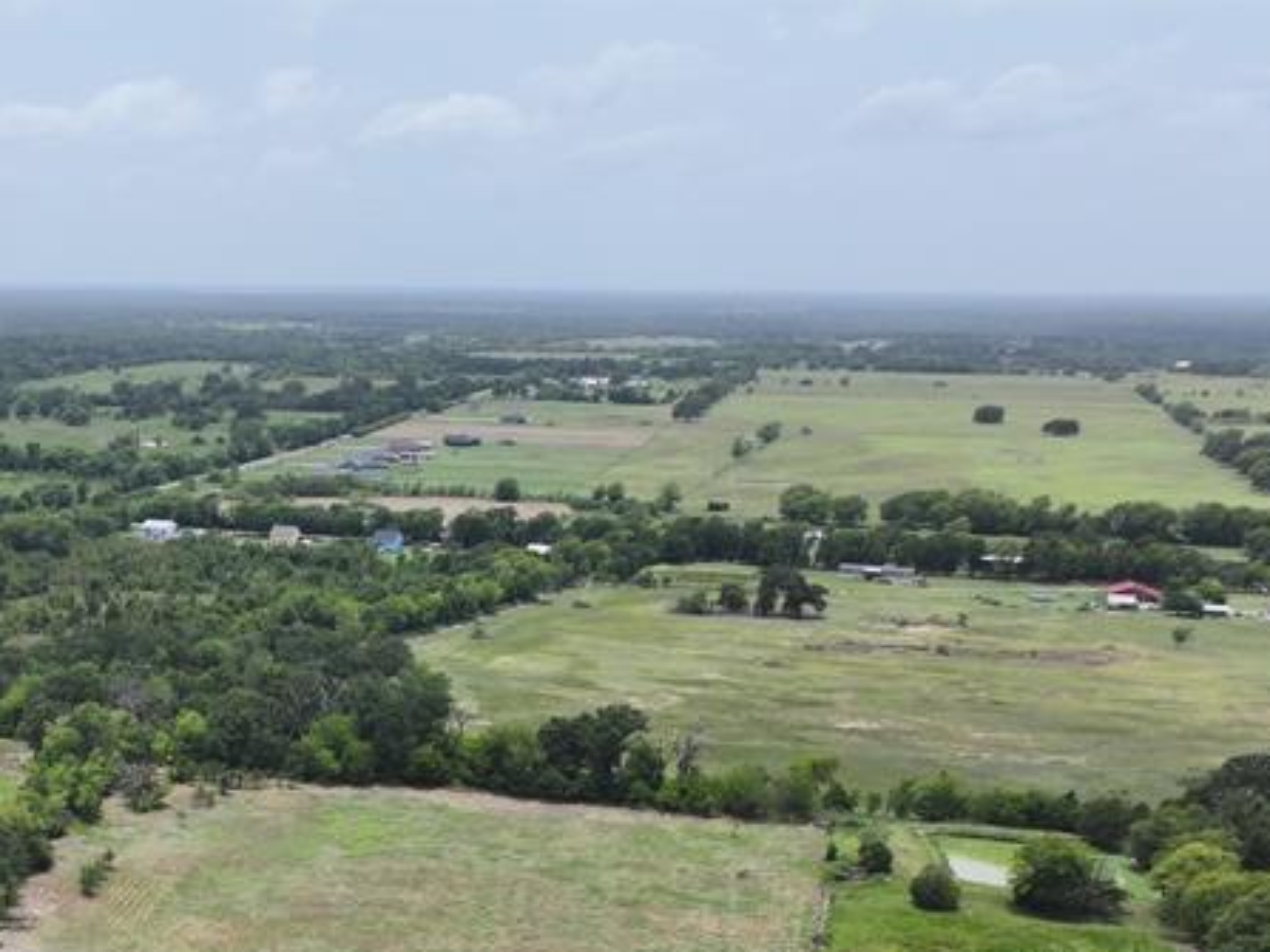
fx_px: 2017
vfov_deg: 24.8
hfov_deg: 32.1
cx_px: -6
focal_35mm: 55
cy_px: 1039
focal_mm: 12.29
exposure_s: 1/2500
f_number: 2.8
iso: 150
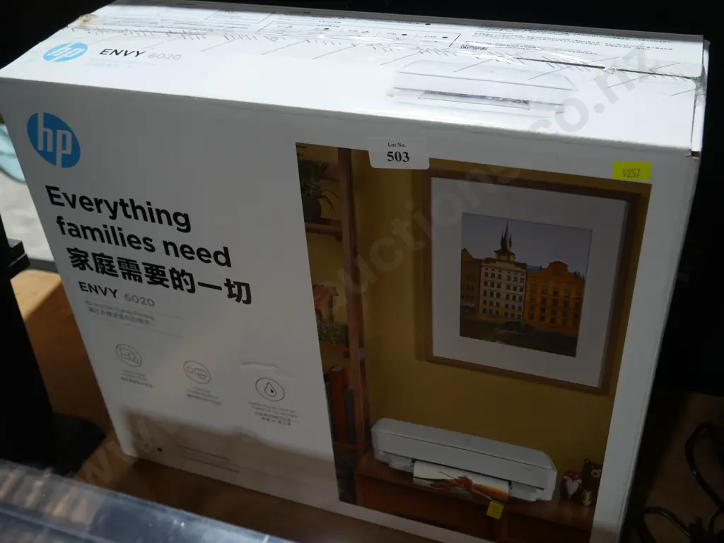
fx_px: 837
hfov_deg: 46.8
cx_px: 362
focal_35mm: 40
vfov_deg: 36.0
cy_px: 272
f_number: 4.5
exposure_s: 1/60
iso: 320
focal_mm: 20
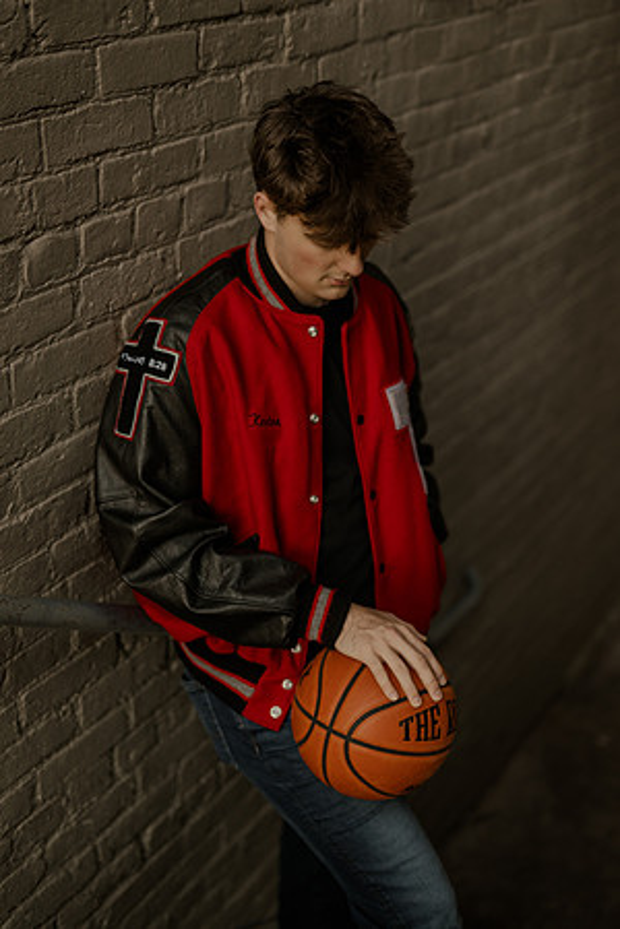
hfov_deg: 27.0
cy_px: 464
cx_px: 310
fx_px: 1292
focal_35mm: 50
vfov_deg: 39.6
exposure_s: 1/400
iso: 800
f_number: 1.8
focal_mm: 50
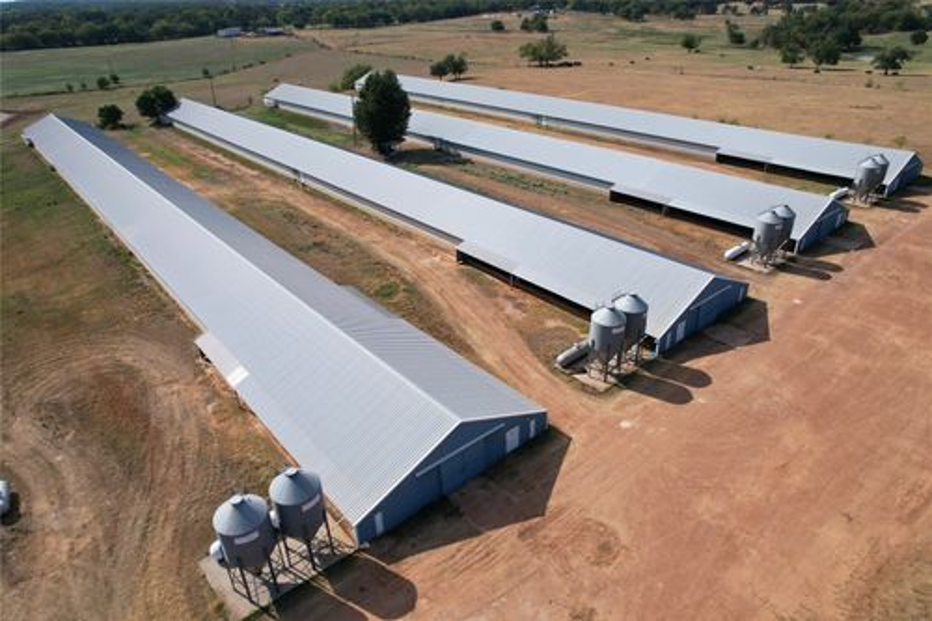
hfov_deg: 78.6
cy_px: 310
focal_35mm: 22
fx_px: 569
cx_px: 466
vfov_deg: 57.2
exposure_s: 1/2000
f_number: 2.8
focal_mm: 8.38
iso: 120
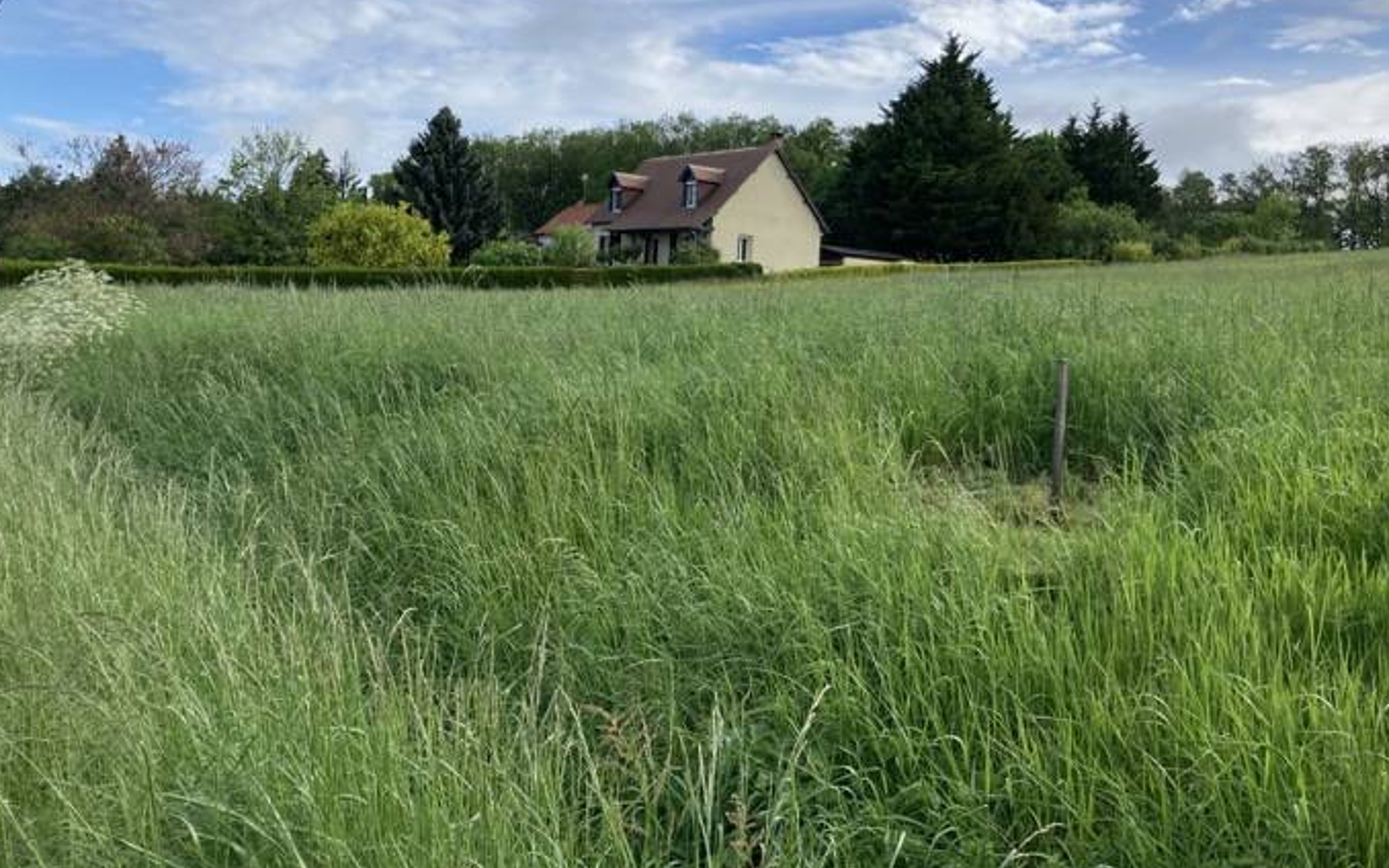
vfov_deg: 35.9
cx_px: 692
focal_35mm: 35
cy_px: 291
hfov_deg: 55.3
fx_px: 1325
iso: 20
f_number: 1.8
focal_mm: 3.99
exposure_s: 1/1919
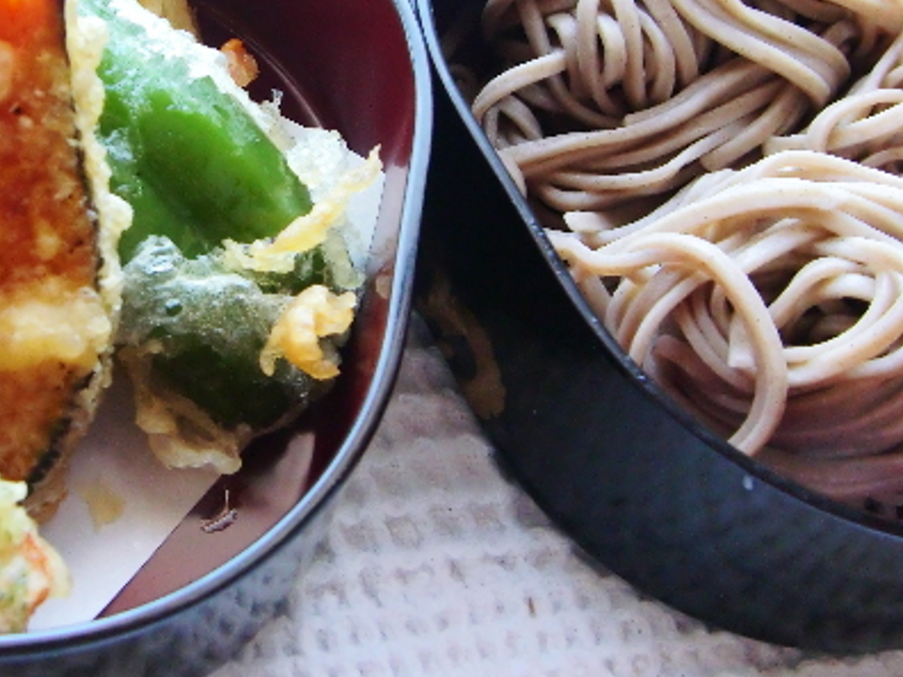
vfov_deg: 23.1
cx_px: 194
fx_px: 1643
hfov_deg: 30.1
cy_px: 178
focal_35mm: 63
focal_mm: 6.9
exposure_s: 1/60
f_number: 3
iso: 400
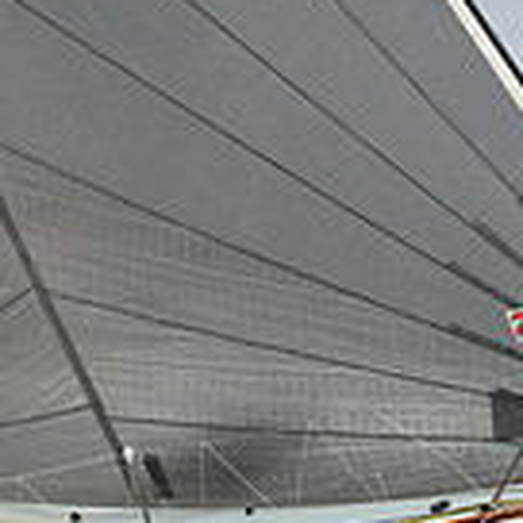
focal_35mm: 254
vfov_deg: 6.9
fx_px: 4342
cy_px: 540
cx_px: -546
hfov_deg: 6.7
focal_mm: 70
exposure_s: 1/800
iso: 250
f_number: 10
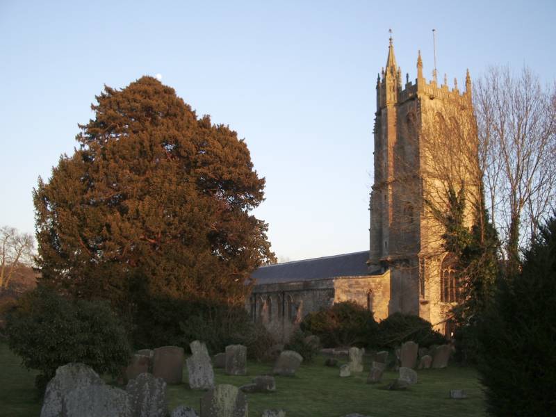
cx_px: 278
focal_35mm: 35
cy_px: 208
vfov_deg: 40.7
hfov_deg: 52.6
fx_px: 562
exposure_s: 1/100
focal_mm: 5.8
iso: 50
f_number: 4.3
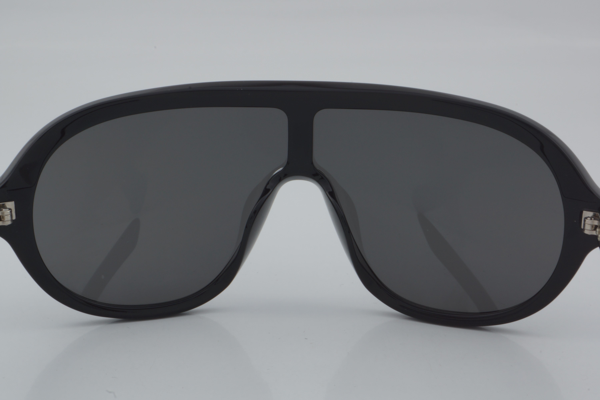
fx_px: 1375
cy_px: 200
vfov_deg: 16.6
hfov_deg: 24.6
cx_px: 300
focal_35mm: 82
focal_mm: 55
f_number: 32
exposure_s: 1/4
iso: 100
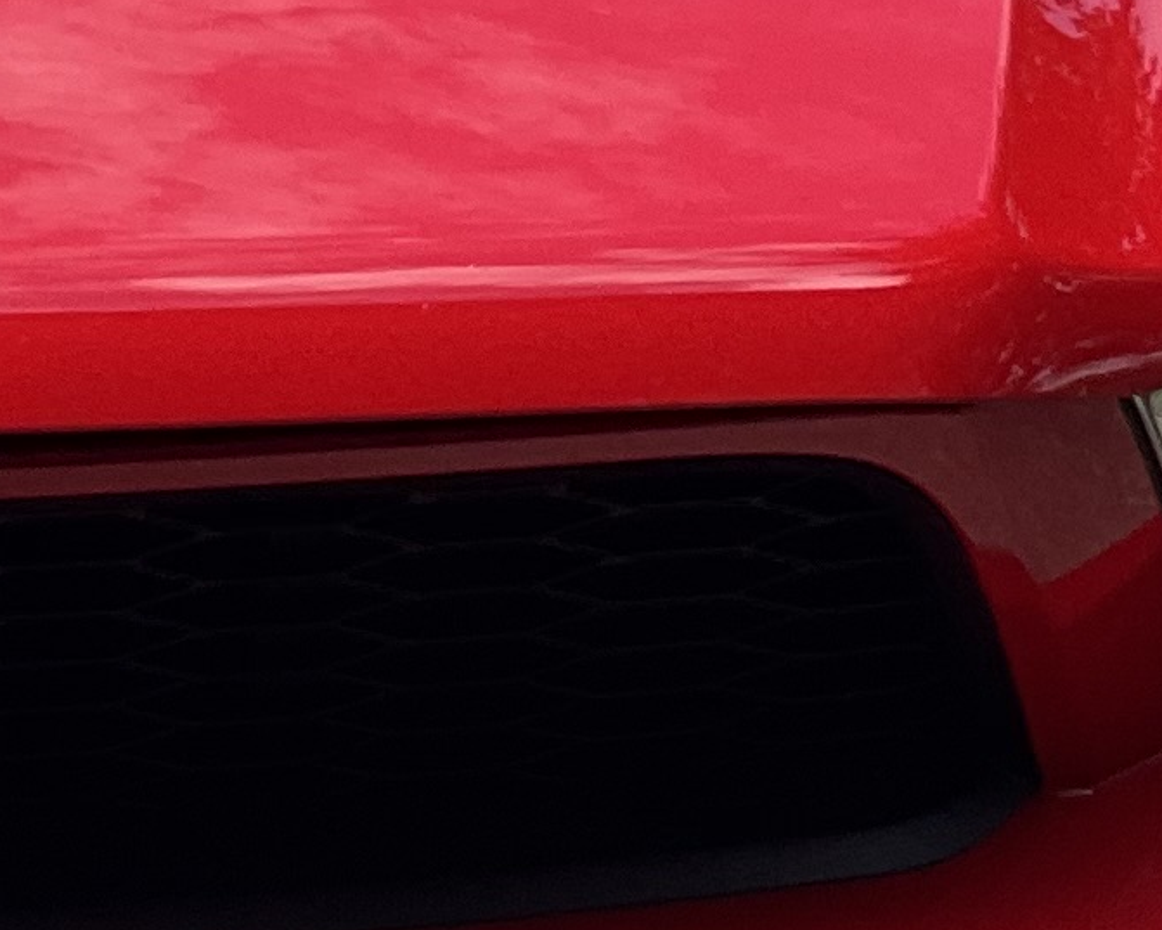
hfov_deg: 11.0
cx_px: -518
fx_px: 5847
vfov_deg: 9.0
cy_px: -175
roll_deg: +1.1
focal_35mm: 170
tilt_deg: -16.5
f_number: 1.8
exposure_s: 1/650
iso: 25
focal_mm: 3
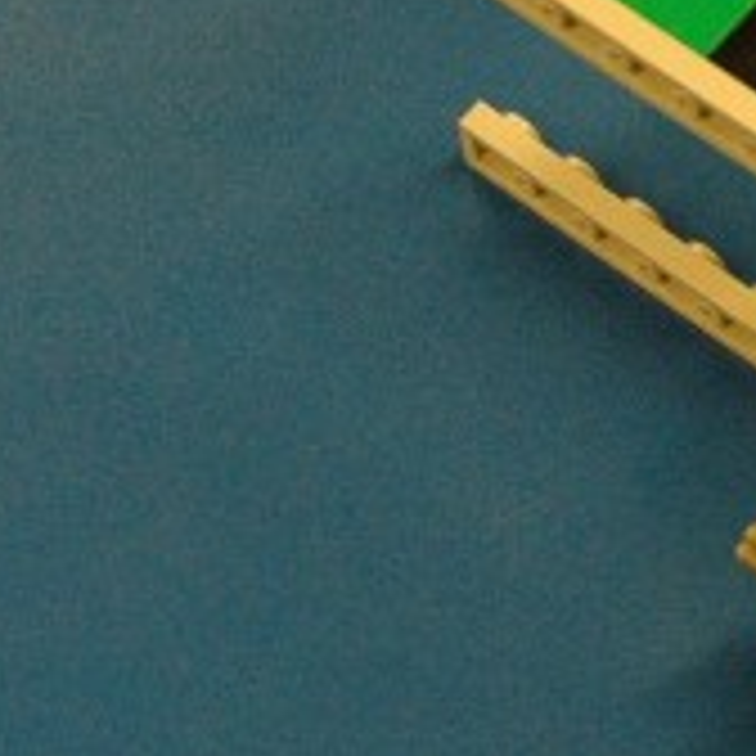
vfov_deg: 9.1
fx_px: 4744
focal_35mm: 192
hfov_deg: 8.9
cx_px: 1154
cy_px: 40
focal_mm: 24
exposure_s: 1/30
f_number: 3.8
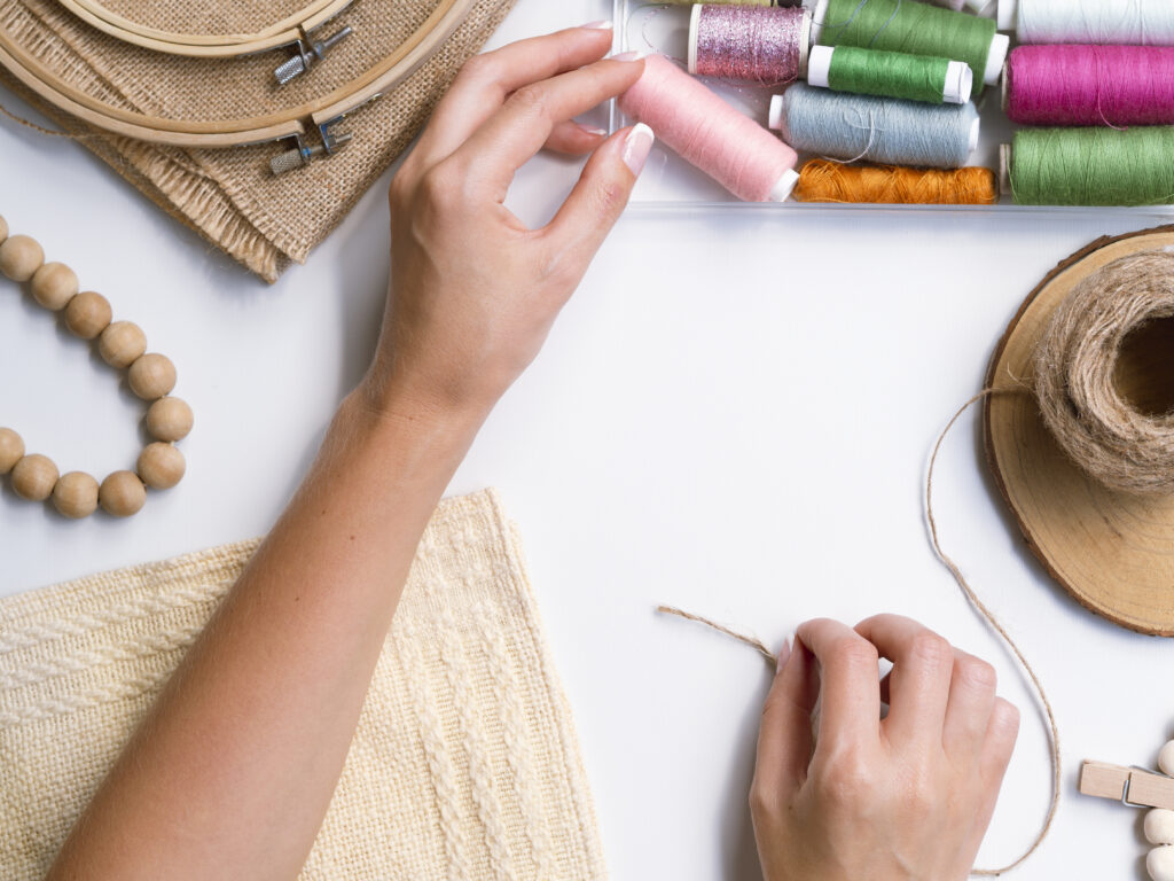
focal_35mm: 90
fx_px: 3052
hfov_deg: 21.8
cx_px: 587
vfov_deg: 16.4
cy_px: 440
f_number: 4.5
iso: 100
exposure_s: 1/200
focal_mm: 45
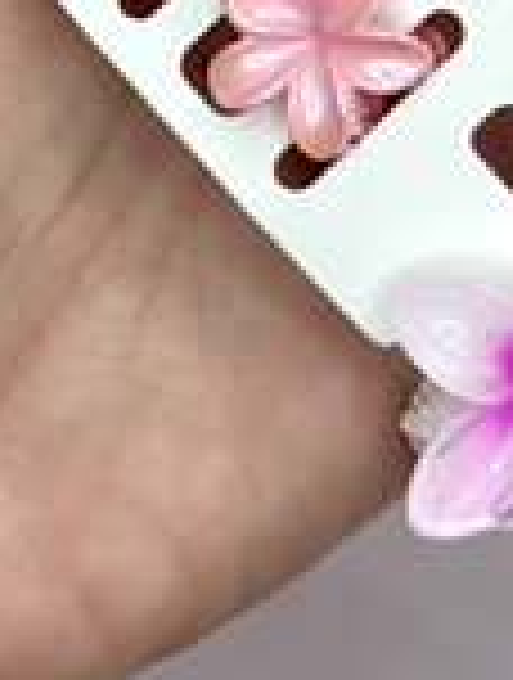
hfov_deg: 8.7
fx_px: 3325
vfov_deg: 11.1
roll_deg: +3.1
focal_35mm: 169
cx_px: 666
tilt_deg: -40.9
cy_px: -390
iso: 125
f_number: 1.78
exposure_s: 1/454
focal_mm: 6.86
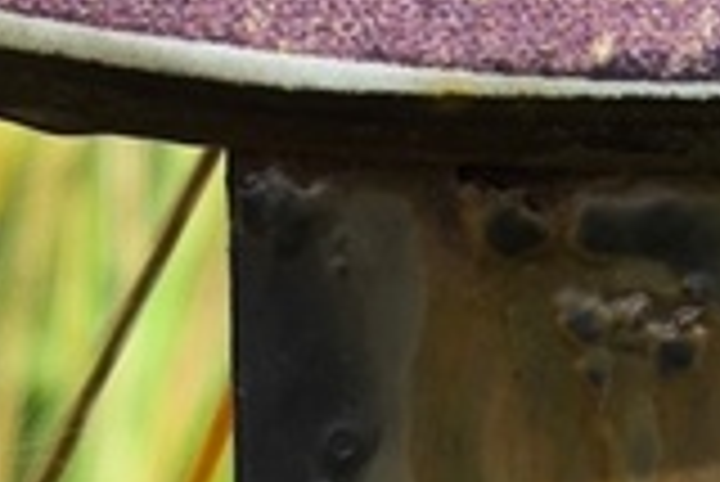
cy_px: 5
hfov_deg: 7.9
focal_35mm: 260
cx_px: 758
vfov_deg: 5.3
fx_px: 5205
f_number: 1.7
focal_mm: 4.71
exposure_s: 1/507
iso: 50
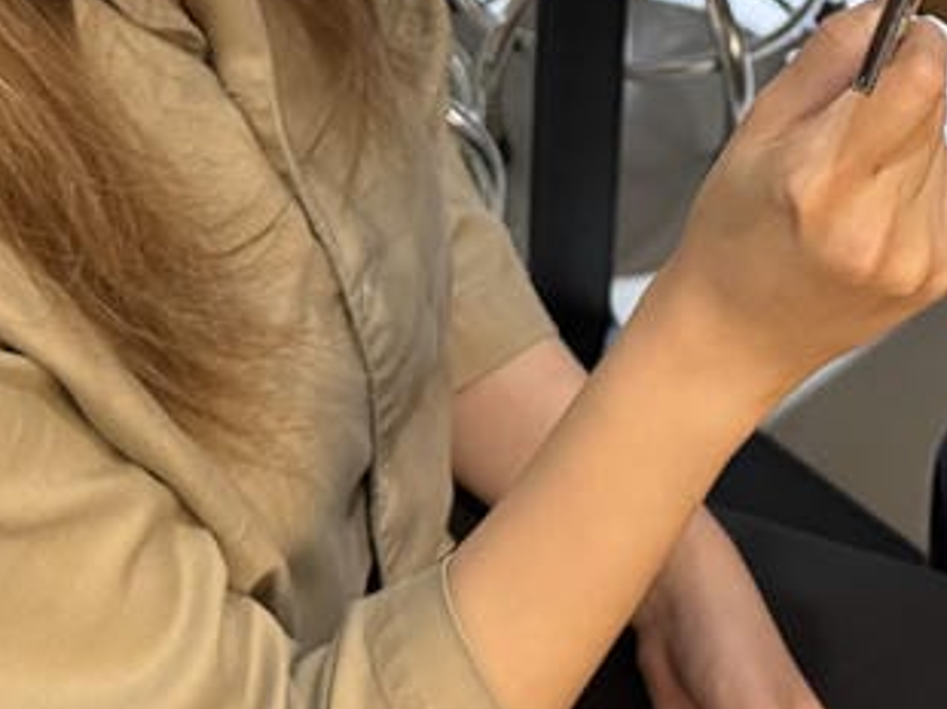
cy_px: -382
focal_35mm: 93
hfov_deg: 20.2
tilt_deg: -29.8
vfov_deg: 14.7
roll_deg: -7.2
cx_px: 1023
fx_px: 2542
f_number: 1.78
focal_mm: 6.76
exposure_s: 1/60
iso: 500
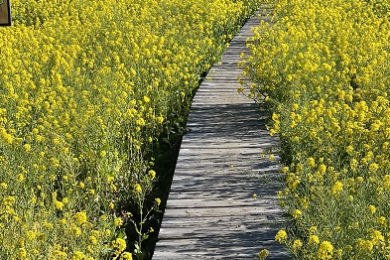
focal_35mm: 110
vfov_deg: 12.5
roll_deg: +1.2
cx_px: 224
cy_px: 121
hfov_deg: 18.6
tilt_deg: -9.5
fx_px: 1192
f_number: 2.8
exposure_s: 1/573
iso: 32
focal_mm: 9
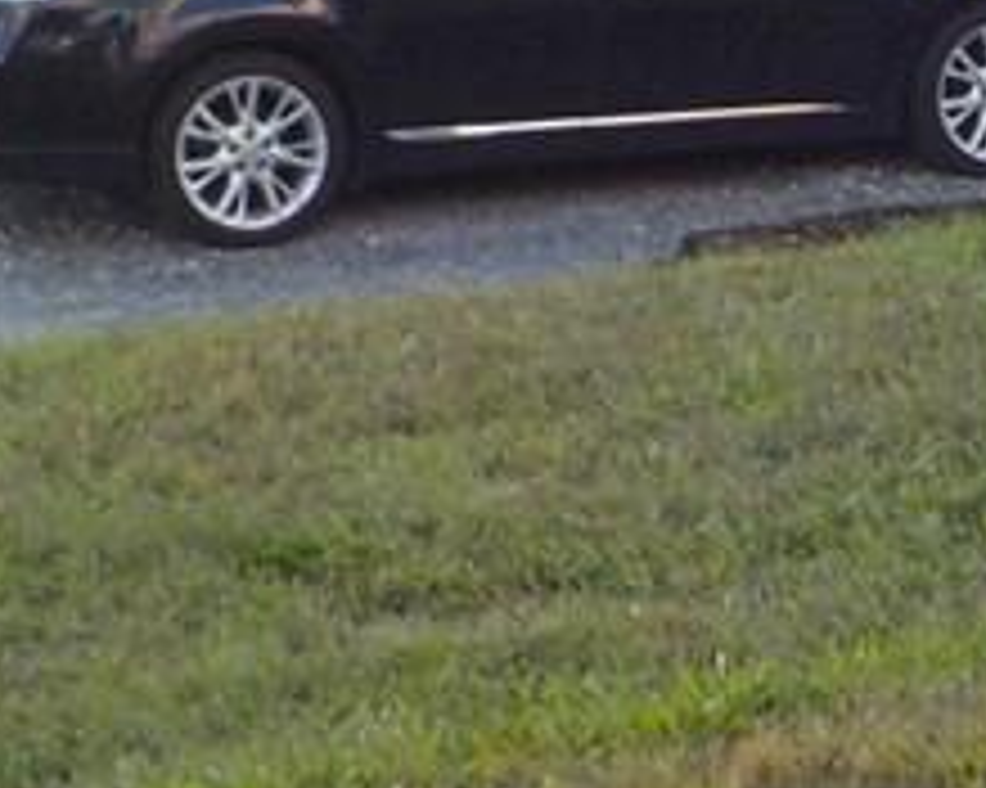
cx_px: 1193
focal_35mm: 137
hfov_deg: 13.7
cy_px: -135
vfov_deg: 11.1
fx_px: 3996
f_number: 3.3
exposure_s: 1/60
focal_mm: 4.1
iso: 125
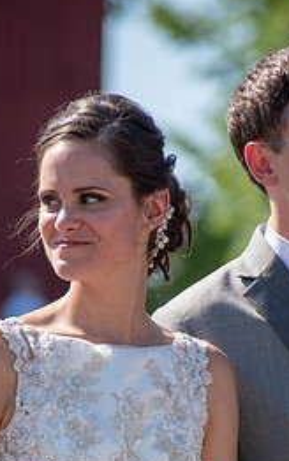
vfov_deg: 3.1
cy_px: 345
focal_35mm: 682
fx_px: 8585
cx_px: 97
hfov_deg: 1.9
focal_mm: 260
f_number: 6
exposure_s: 1/1600
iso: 400
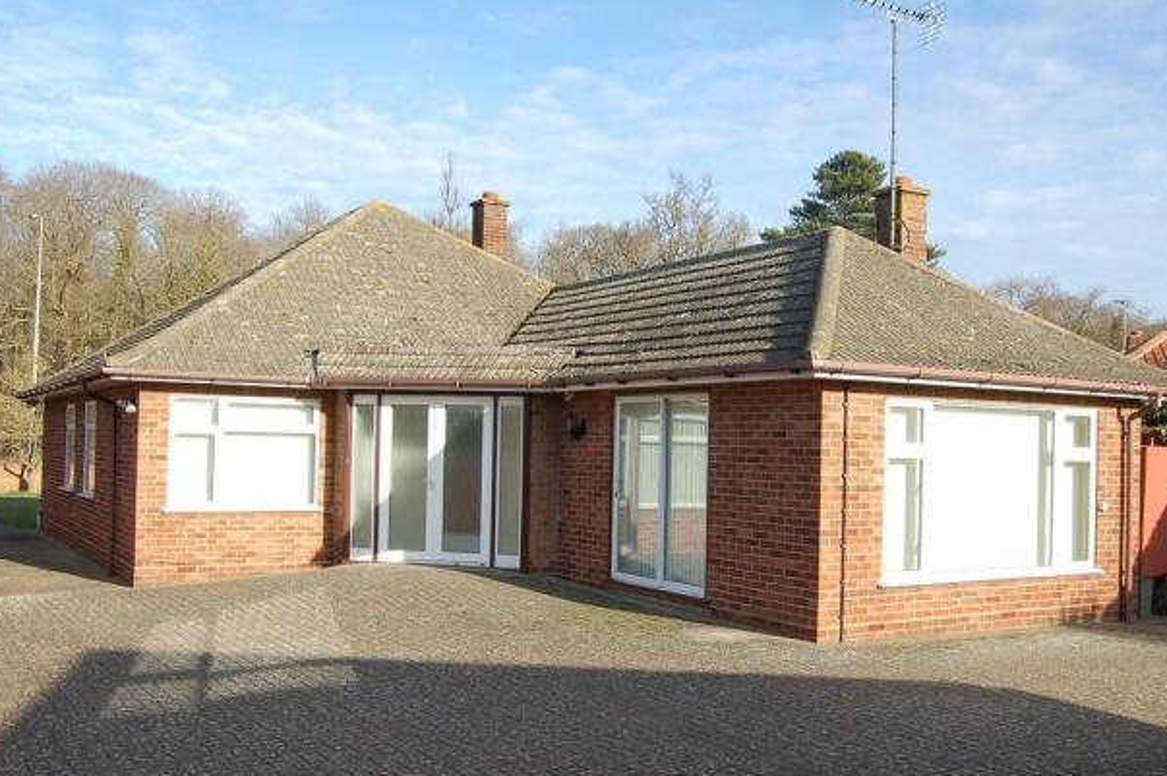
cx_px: 623
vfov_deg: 35.4
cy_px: 414
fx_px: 1216
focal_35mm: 38
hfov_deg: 51.2
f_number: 8
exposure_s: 1/250
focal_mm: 23
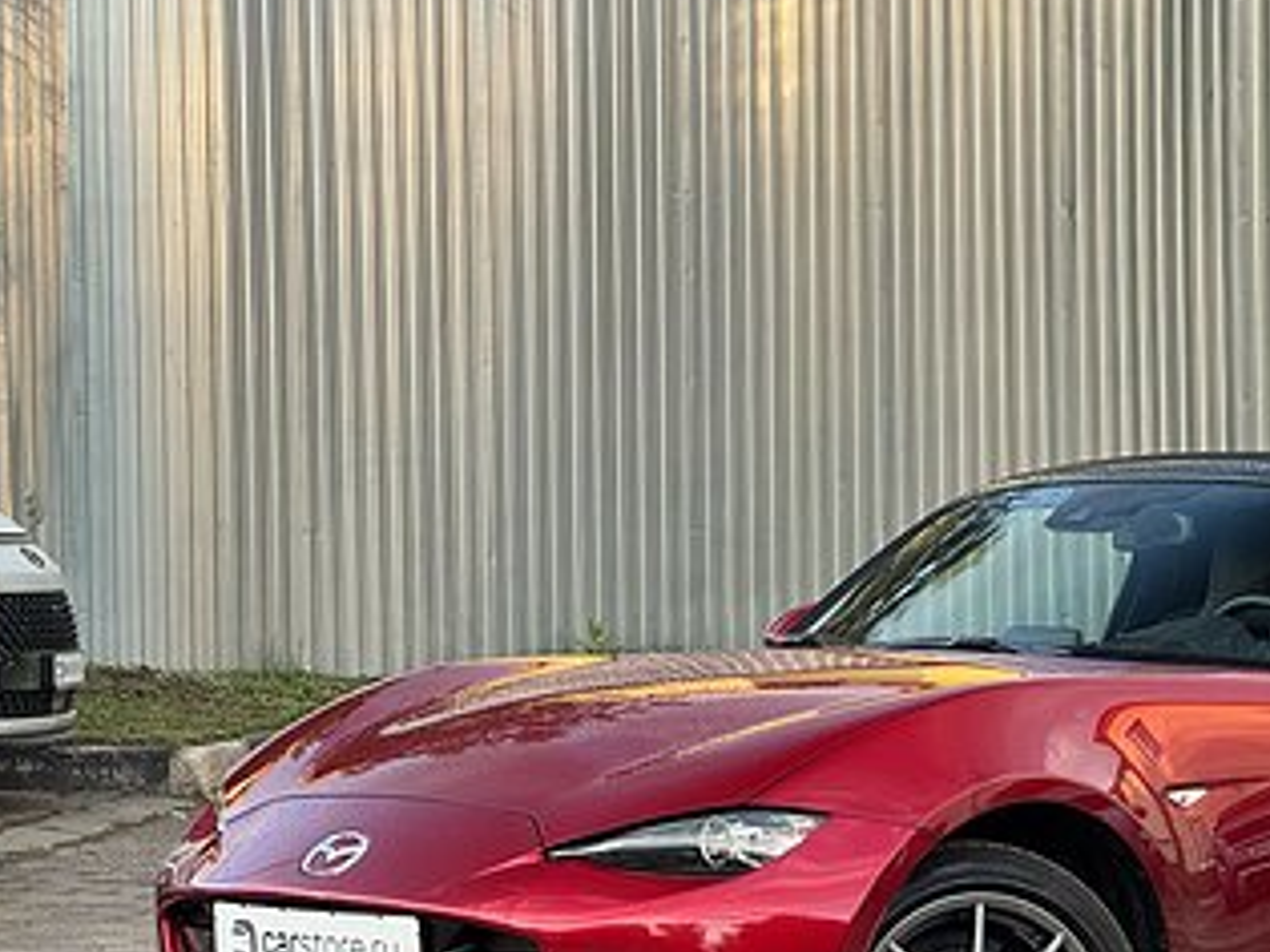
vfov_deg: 11.0
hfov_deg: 14.6
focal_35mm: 134
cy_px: 762
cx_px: 1052
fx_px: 4914
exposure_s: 1/71
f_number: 2.8
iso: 200
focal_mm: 9
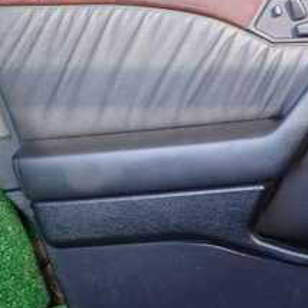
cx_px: 340
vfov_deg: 27.4
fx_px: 624
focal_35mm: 62
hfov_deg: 25.7
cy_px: 86
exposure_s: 1/80
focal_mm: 4.5
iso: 100
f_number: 2
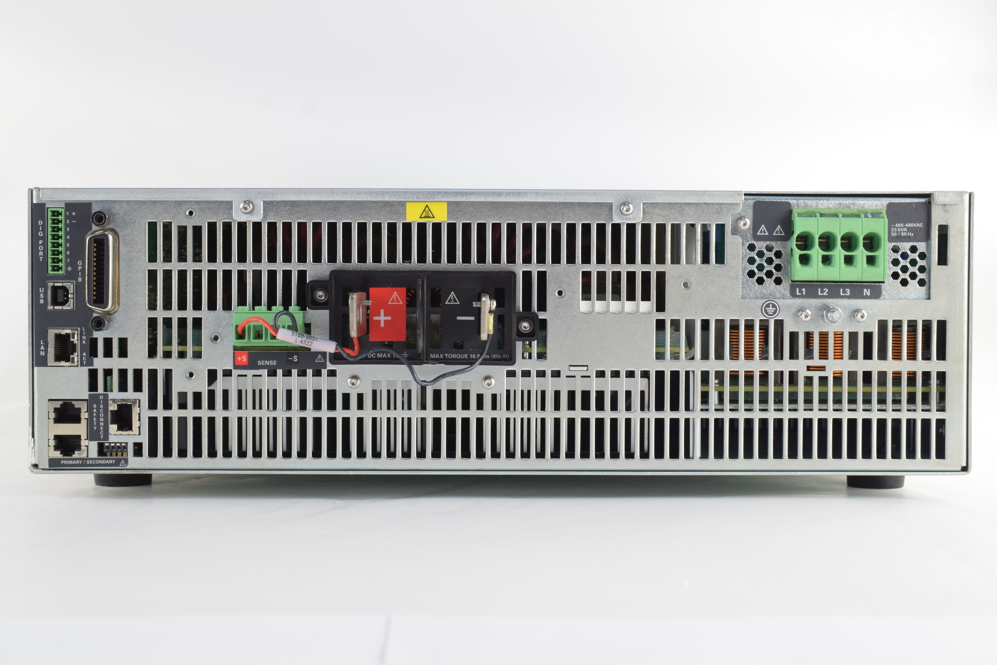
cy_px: 332
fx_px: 1412
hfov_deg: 38.9
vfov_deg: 26.5
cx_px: 498
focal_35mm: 51
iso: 500
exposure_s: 1/30
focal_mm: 34
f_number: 10
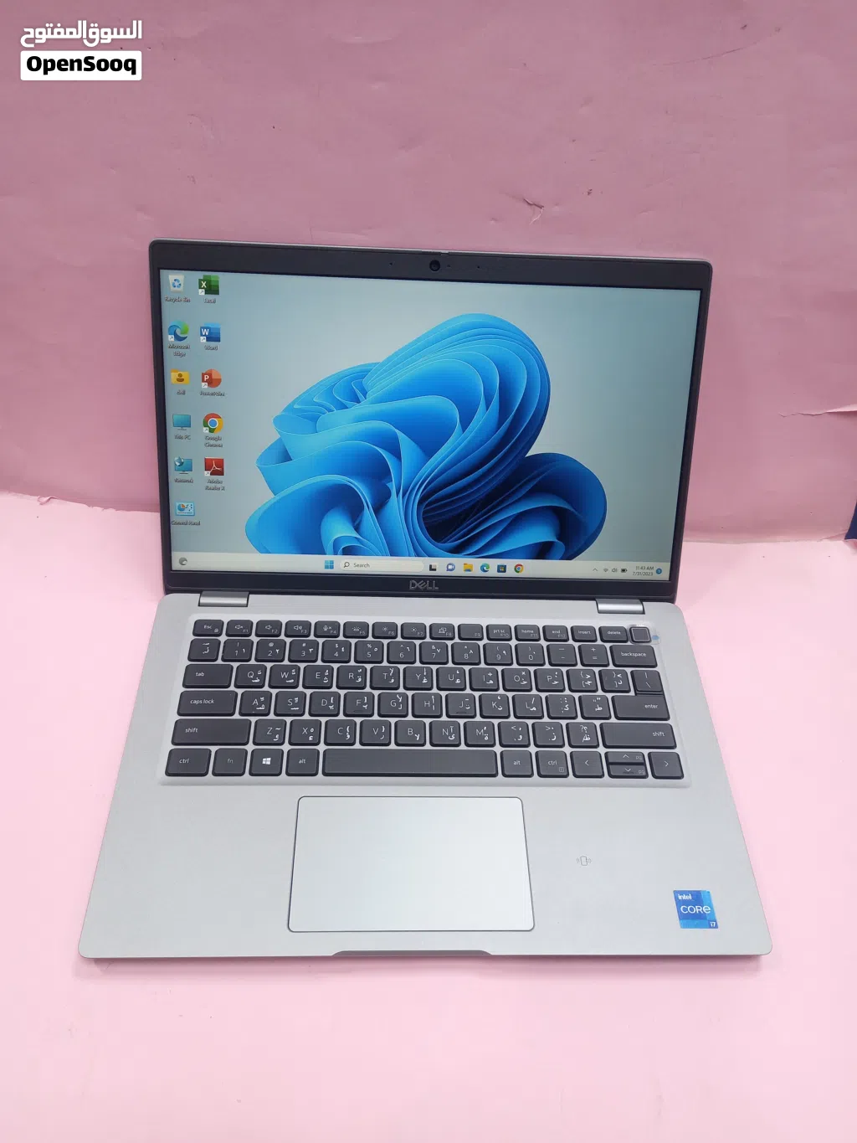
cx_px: 428
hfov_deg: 53.1
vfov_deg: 67.3
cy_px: 572
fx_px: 858
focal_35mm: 26
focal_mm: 5.55
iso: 134
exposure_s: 1/50
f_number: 1.8
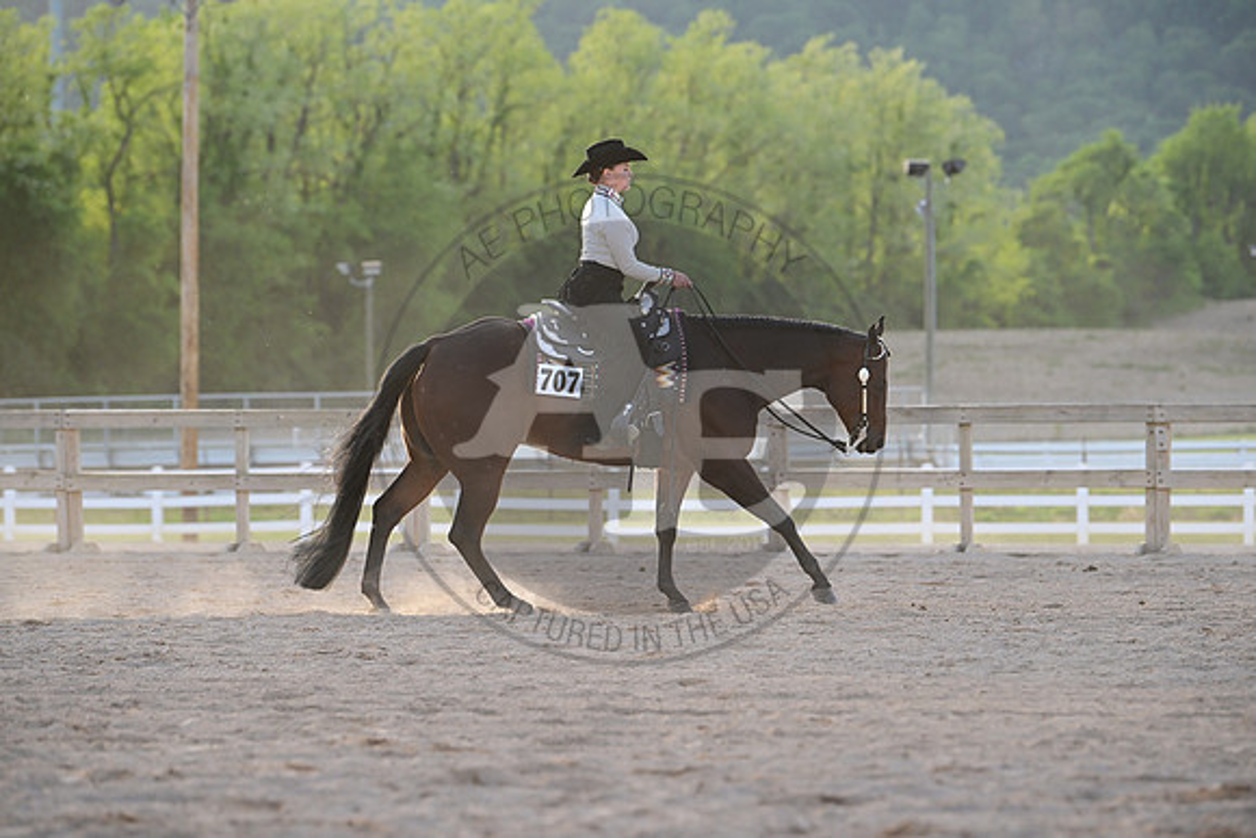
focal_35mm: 175
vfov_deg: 7.9
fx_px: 6107
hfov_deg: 11.7
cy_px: 419
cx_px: 628
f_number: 4.5
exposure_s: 1/1600
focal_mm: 175
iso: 1250
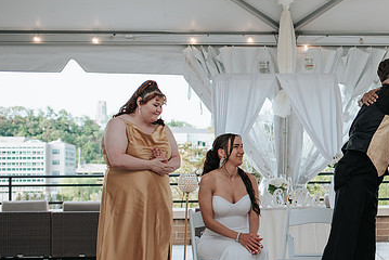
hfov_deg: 26.0
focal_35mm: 74
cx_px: 384
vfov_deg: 18.4
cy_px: 155
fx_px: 800
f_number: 2.8
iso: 100
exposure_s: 1/160
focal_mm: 35
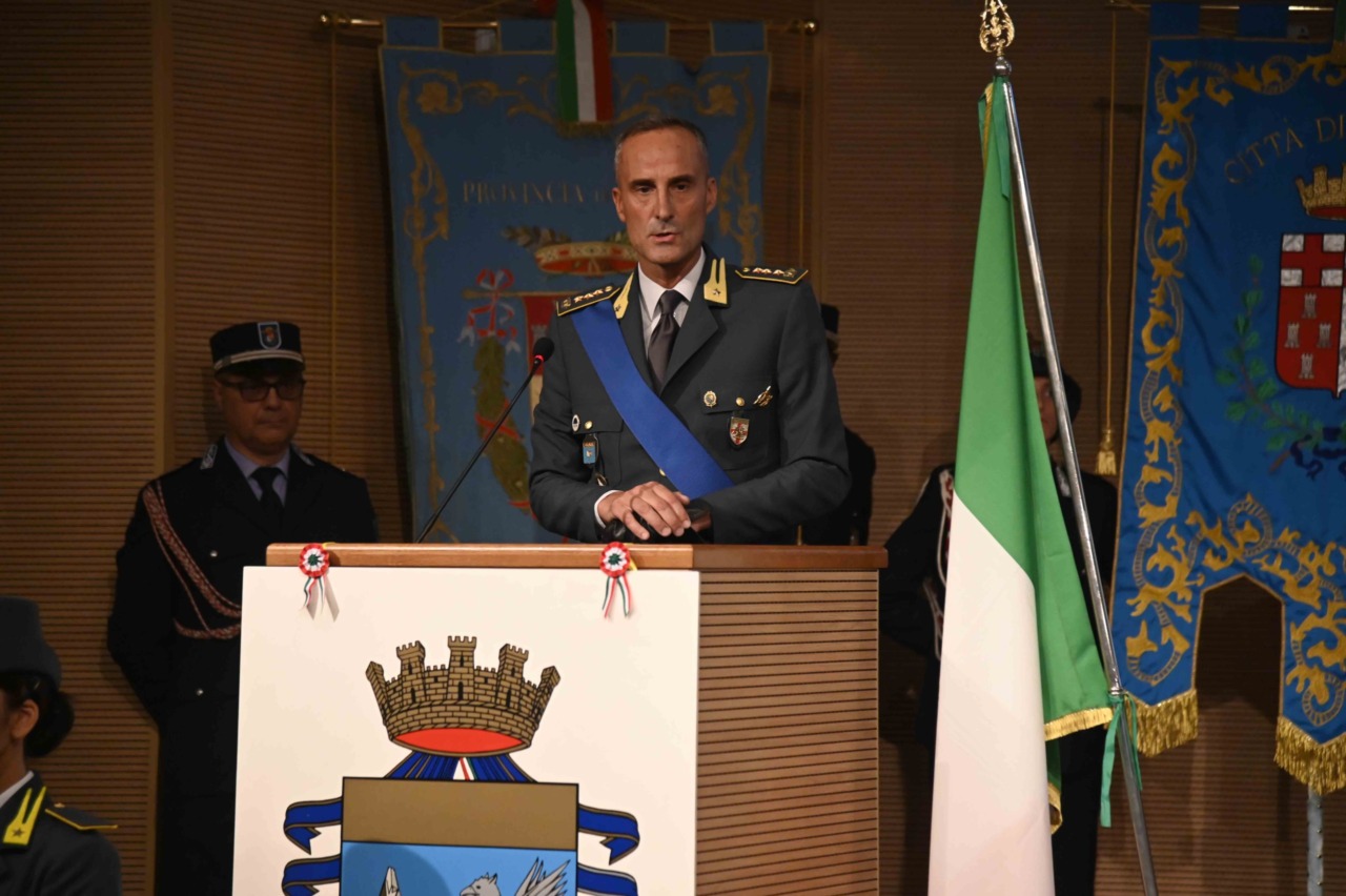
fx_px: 4484
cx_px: 673
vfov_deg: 11.4
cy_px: 448
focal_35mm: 120
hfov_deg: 17.1
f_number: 4
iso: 6400
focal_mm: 120
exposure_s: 1/200
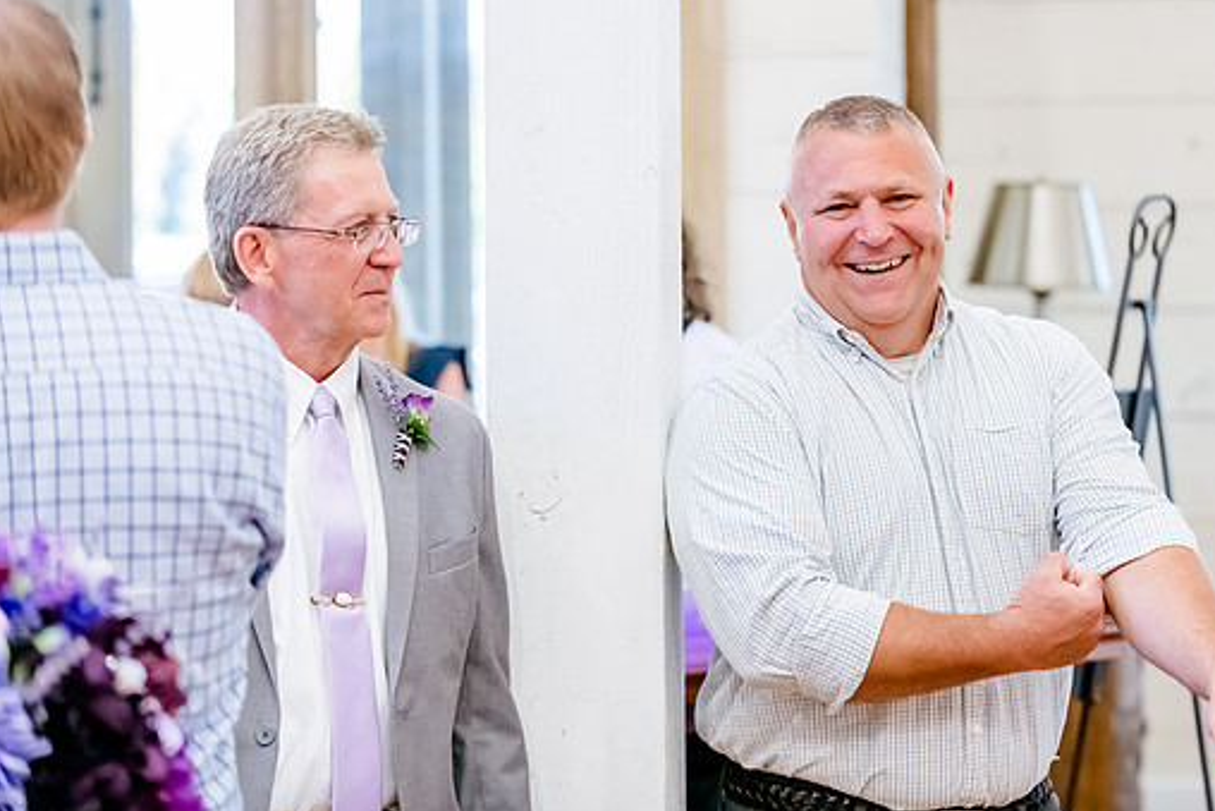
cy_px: 300
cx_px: 779
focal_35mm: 113
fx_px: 3815
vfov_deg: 12.1
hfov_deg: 18.1
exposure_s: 1/500
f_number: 3.2
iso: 3200
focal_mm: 86
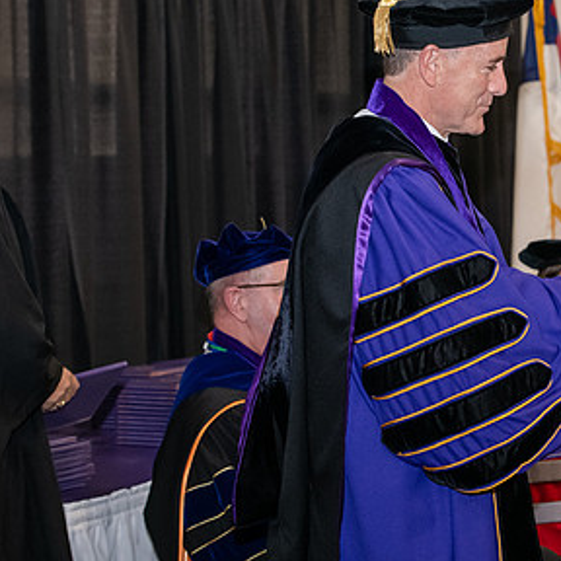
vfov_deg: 14.5
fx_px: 2200
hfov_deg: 14.4
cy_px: 190
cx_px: 499
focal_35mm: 120
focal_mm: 70
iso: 2500
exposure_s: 1/200
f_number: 5
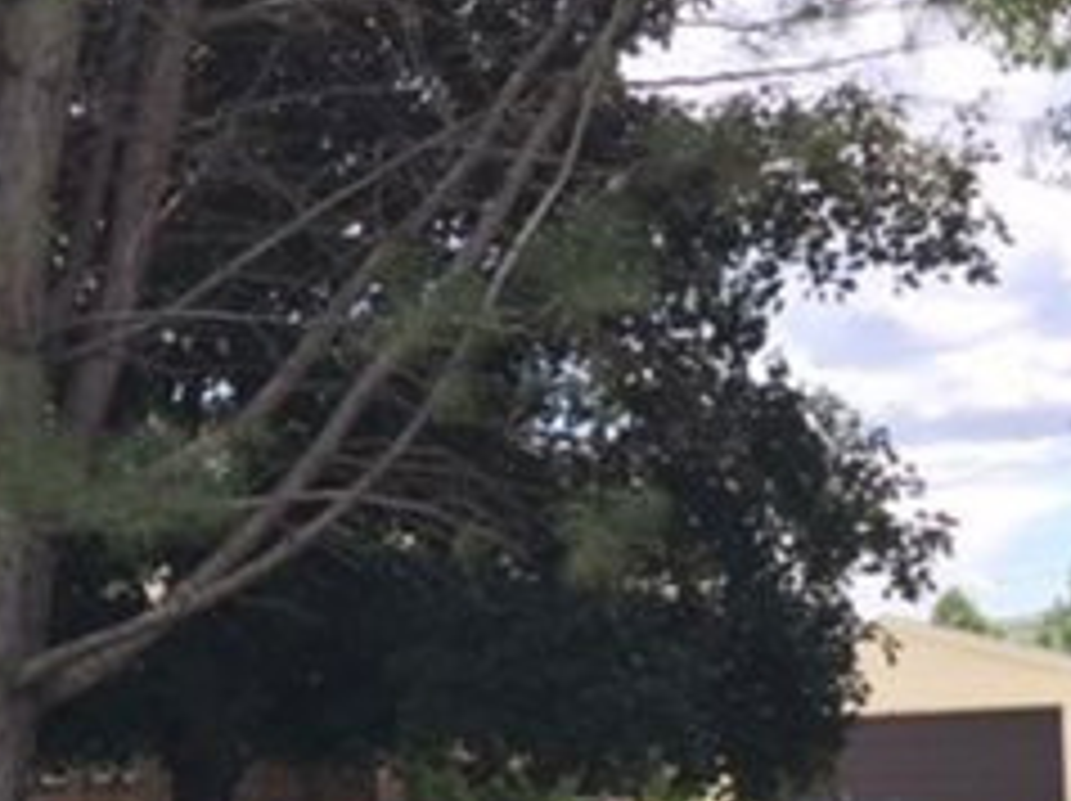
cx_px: -72
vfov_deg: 18.4
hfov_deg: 23.7
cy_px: 796
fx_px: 2411
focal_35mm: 78
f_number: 2.2
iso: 32
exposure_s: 1/732
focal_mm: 4.15
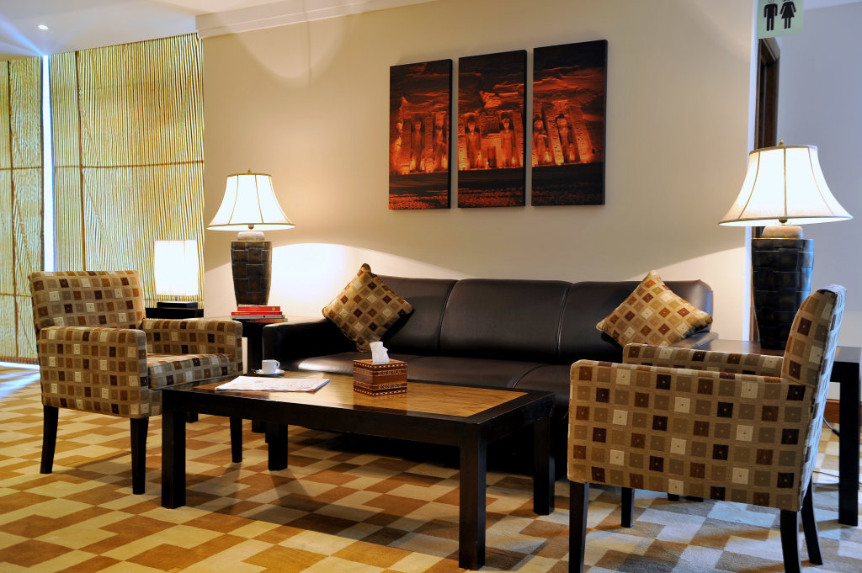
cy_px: 286
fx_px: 813
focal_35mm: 34
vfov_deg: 38.8
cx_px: 431
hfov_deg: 55.8
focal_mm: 34
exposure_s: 1/5
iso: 200
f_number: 4
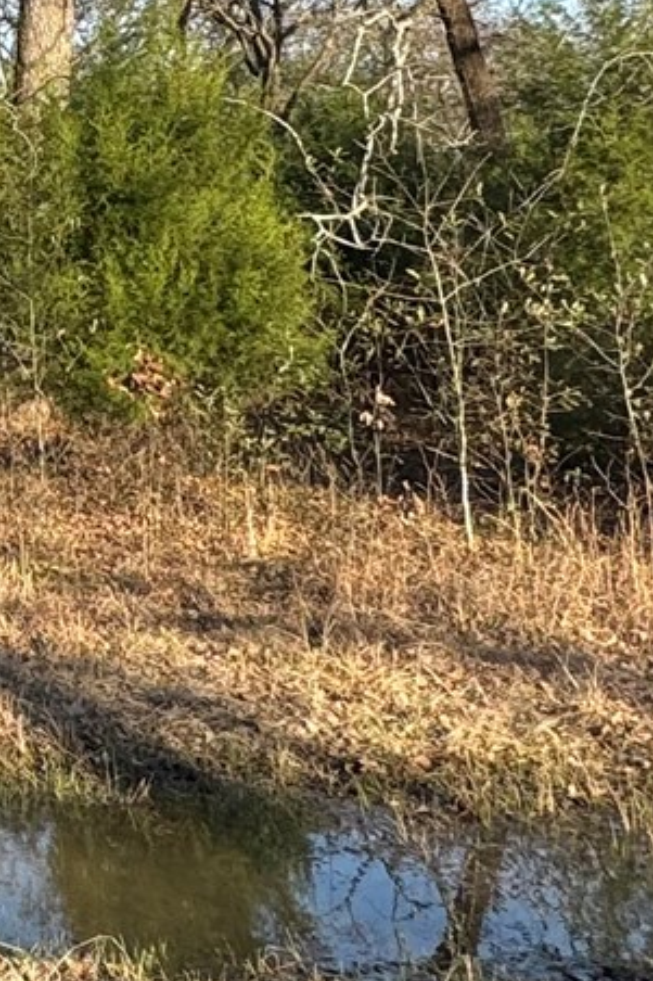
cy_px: 226
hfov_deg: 16.7
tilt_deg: +1.8
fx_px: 1797
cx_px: -568
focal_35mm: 66
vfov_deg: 29.9
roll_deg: +3.2
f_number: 2.2
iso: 40
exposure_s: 1/700
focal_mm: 2.22
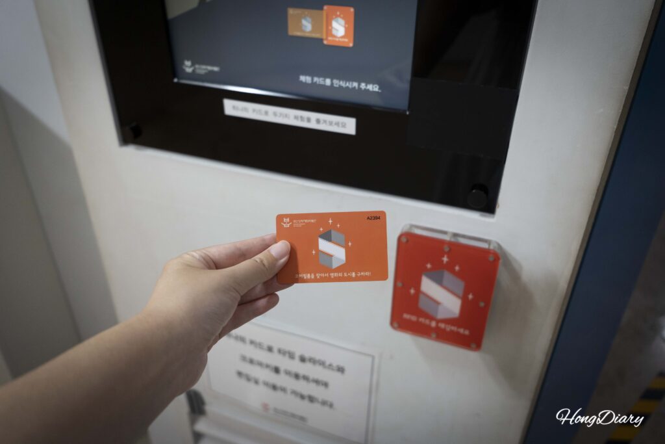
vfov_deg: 46.4
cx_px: 332
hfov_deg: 65.5
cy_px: 222
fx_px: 517
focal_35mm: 28
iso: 2500
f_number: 4
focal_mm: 28
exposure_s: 1/160
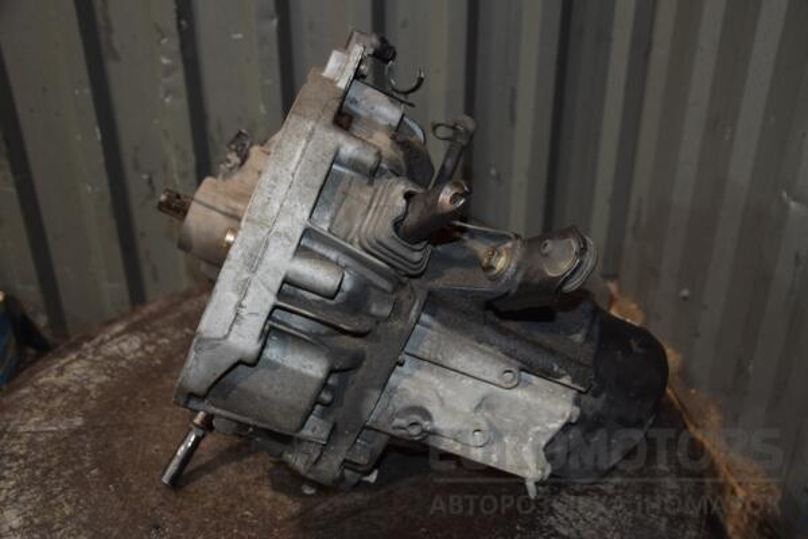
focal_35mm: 38
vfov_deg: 35.5
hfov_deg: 51.3
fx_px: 842
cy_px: 270
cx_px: 404
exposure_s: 1/60
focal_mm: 25
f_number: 5
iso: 800
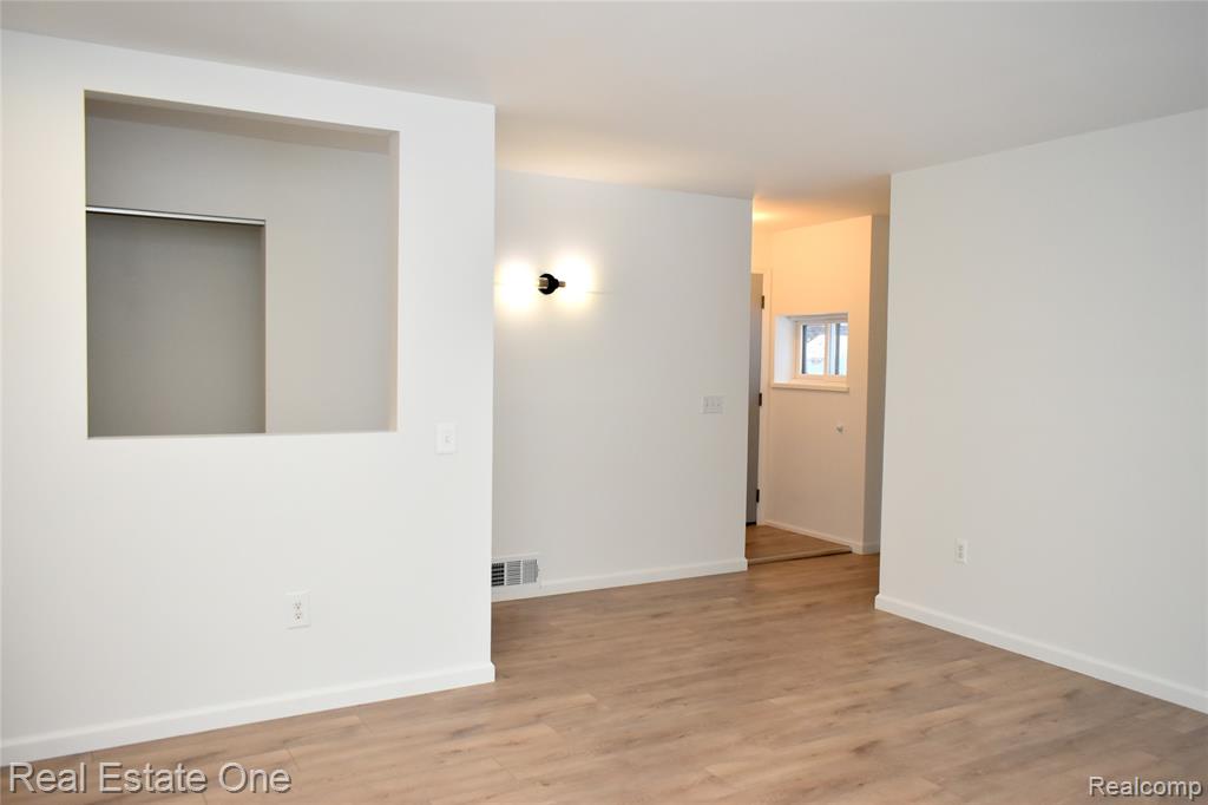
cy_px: 402
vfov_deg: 47.9
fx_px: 906
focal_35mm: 27
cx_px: 604
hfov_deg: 67.4
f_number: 5
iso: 800
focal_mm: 18
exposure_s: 1/200
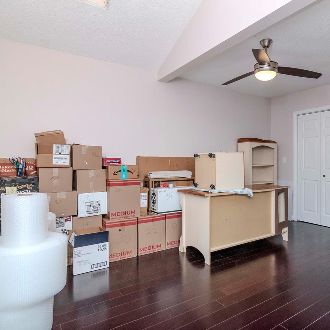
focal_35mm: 22
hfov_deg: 69.7
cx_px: 198
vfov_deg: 70.5
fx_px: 234
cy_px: 168
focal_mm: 11
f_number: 9
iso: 800
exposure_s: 1/250
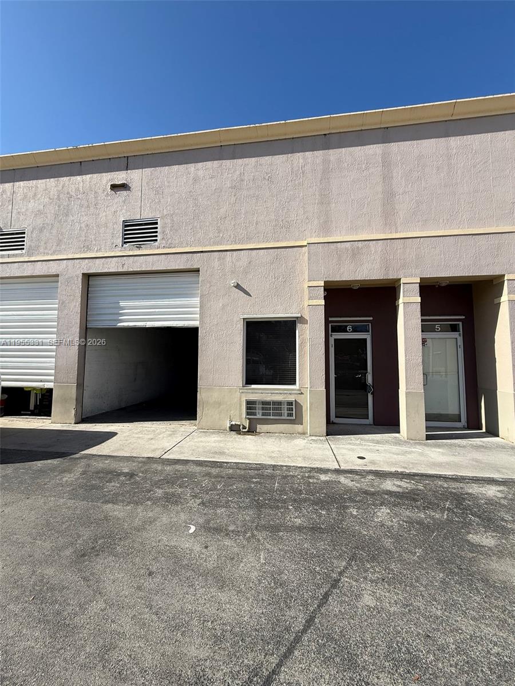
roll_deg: -0.6
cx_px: 258
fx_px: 278
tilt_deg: +5.1
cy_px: 343
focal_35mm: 14
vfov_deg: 102.1
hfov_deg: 85.7
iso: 50
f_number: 2.2
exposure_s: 1/2237
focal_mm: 2.22
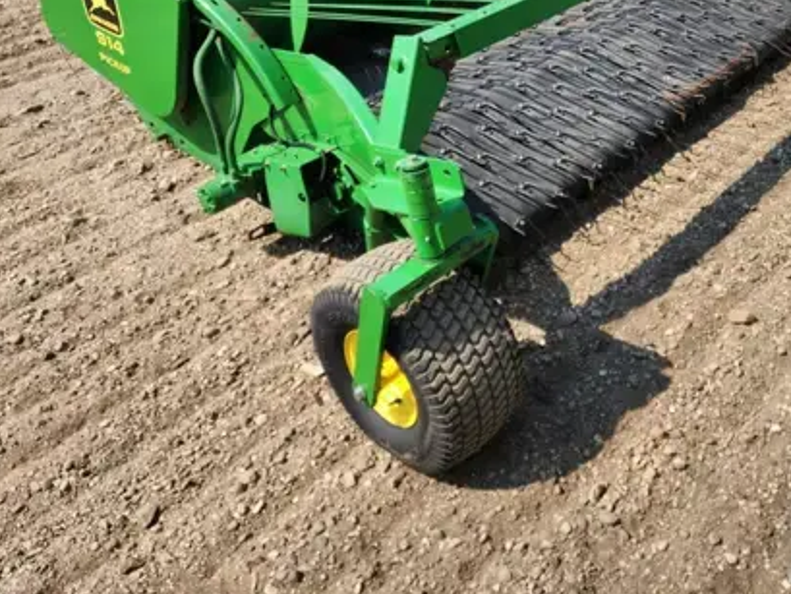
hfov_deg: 50.6
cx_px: 514
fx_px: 823
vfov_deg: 38.5
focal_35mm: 36
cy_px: 135
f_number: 1.8
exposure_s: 1/722
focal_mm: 6.4
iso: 12
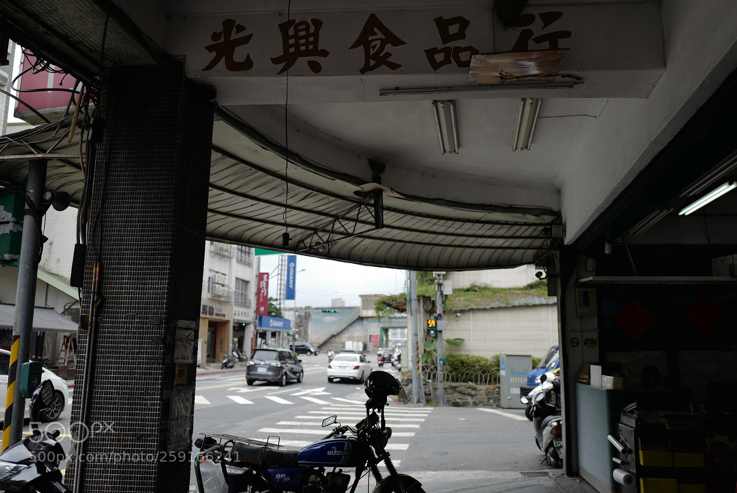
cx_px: 368
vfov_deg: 46.5
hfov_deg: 65.4
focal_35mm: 28
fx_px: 574
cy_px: 246
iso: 100
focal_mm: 28
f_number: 2.2
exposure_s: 1/800
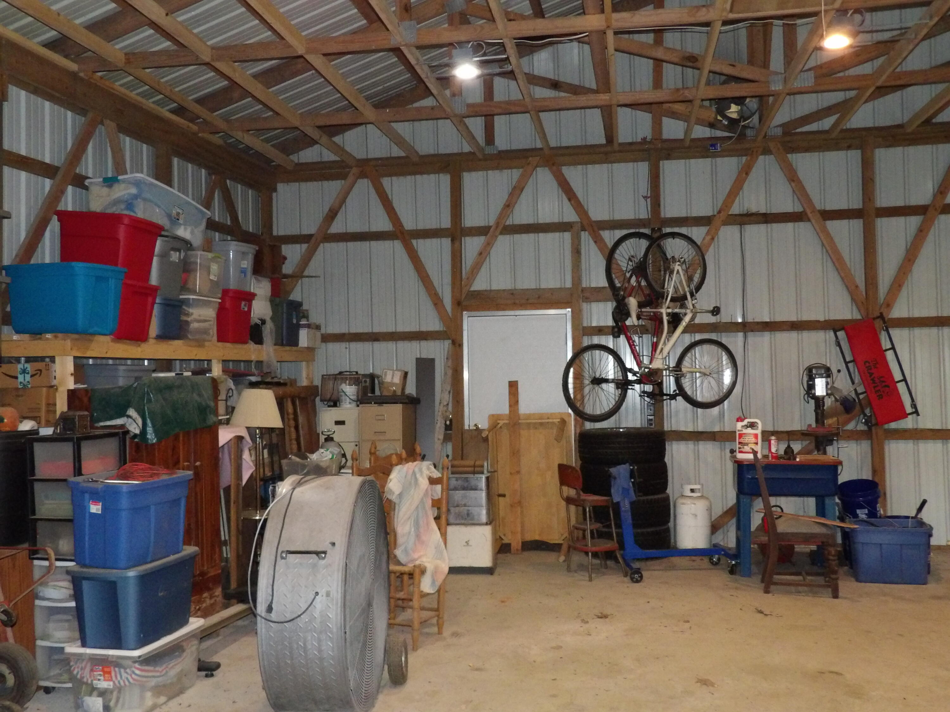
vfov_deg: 42.9
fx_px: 906
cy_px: 356
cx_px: 475
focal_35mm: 33
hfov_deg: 55.4
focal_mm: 5.9
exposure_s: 1/33
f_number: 3.1
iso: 800
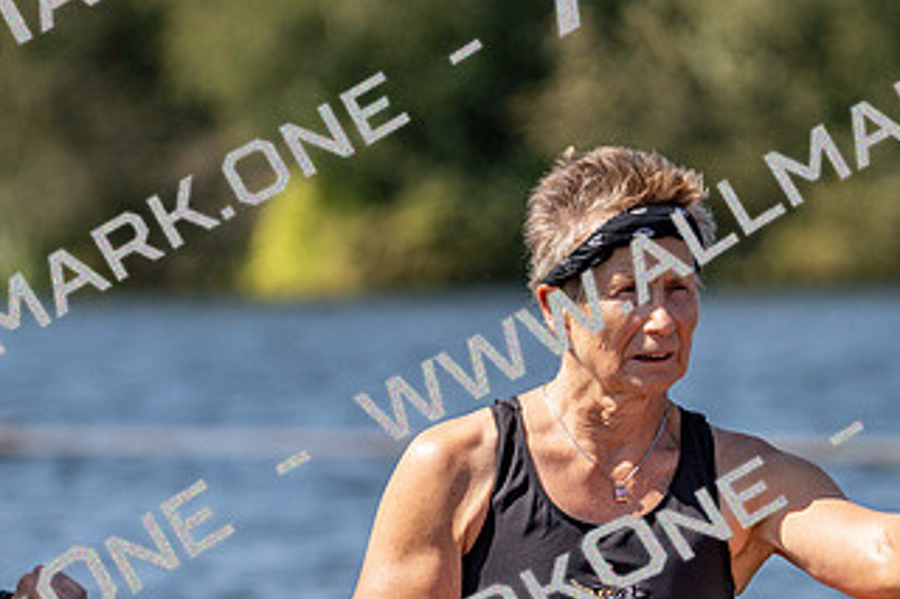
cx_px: 703
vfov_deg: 2.4
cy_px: 449
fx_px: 14542
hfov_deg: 3.5
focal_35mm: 582
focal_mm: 321
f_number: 6.3
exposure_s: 1/2000
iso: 320
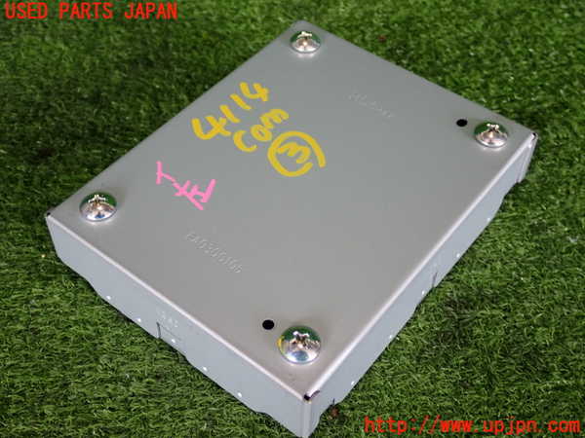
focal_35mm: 47
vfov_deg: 30.9
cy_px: 219
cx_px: 292
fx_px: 794
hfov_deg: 40.4
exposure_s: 1/50
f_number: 3.1
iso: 200
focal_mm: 8.4
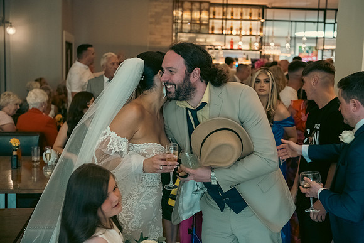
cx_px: 182
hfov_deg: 41.1
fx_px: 485
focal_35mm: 48
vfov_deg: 28.1
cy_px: 122
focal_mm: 48
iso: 2000
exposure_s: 1/160
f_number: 3.5
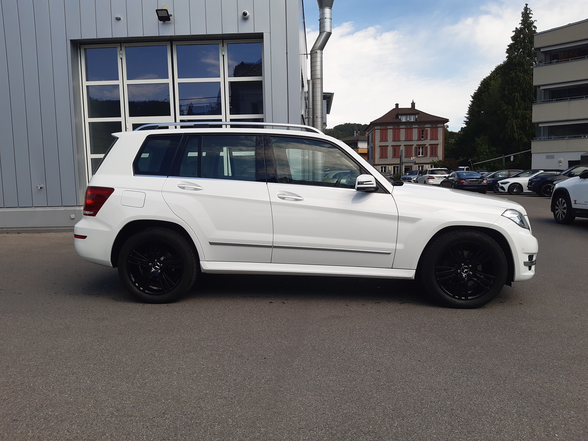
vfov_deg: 53.1
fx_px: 442
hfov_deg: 67.3
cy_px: 220
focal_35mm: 26
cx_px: 294
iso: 40
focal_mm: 3.92
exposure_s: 1/1292
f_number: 1.7
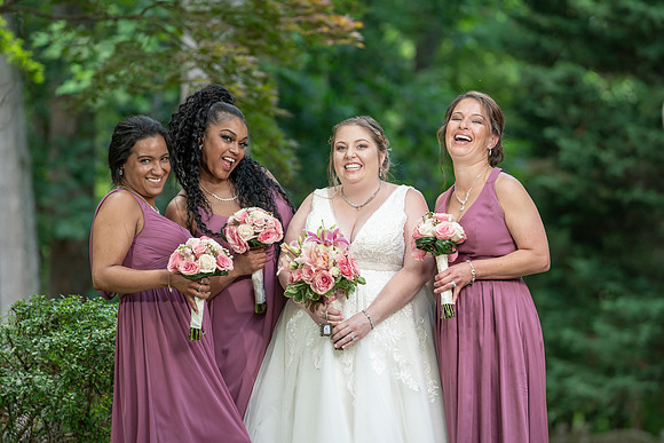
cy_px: 222
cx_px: 332
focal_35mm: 187
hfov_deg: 11.0
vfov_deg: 7.3
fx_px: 3450
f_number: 4
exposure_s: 1/200
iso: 400
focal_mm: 187
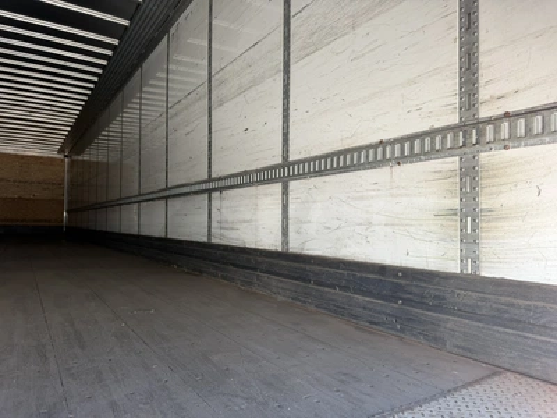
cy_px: 209
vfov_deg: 56.8
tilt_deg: +6.5
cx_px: 278
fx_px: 386
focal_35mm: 24
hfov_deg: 71.6
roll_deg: +0.6
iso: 80
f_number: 1.78
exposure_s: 1/121
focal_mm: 6.76
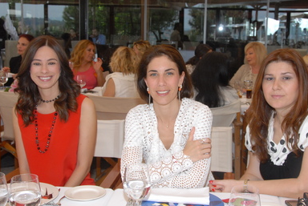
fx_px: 434
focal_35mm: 51
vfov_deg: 26.7
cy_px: 92
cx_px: 172
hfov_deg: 39.0
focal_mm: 27
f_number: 7.1
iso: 400
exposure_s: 1/180
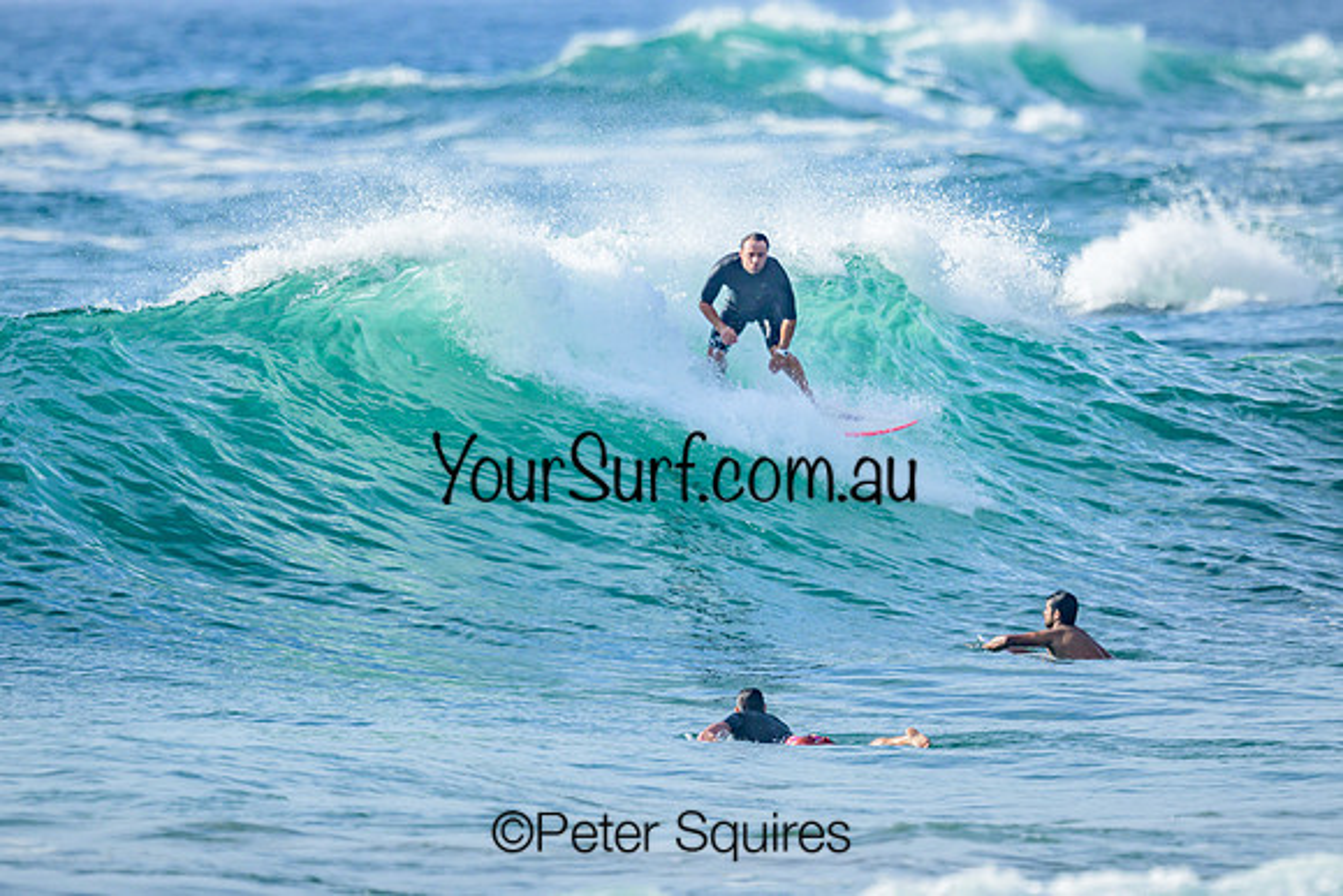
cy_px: 360
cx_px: 698
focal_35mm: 1099
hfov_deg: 1.9
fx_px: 41023
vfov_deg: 1.3
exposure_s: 1/2500
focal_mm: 800
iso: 280
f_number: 6.3
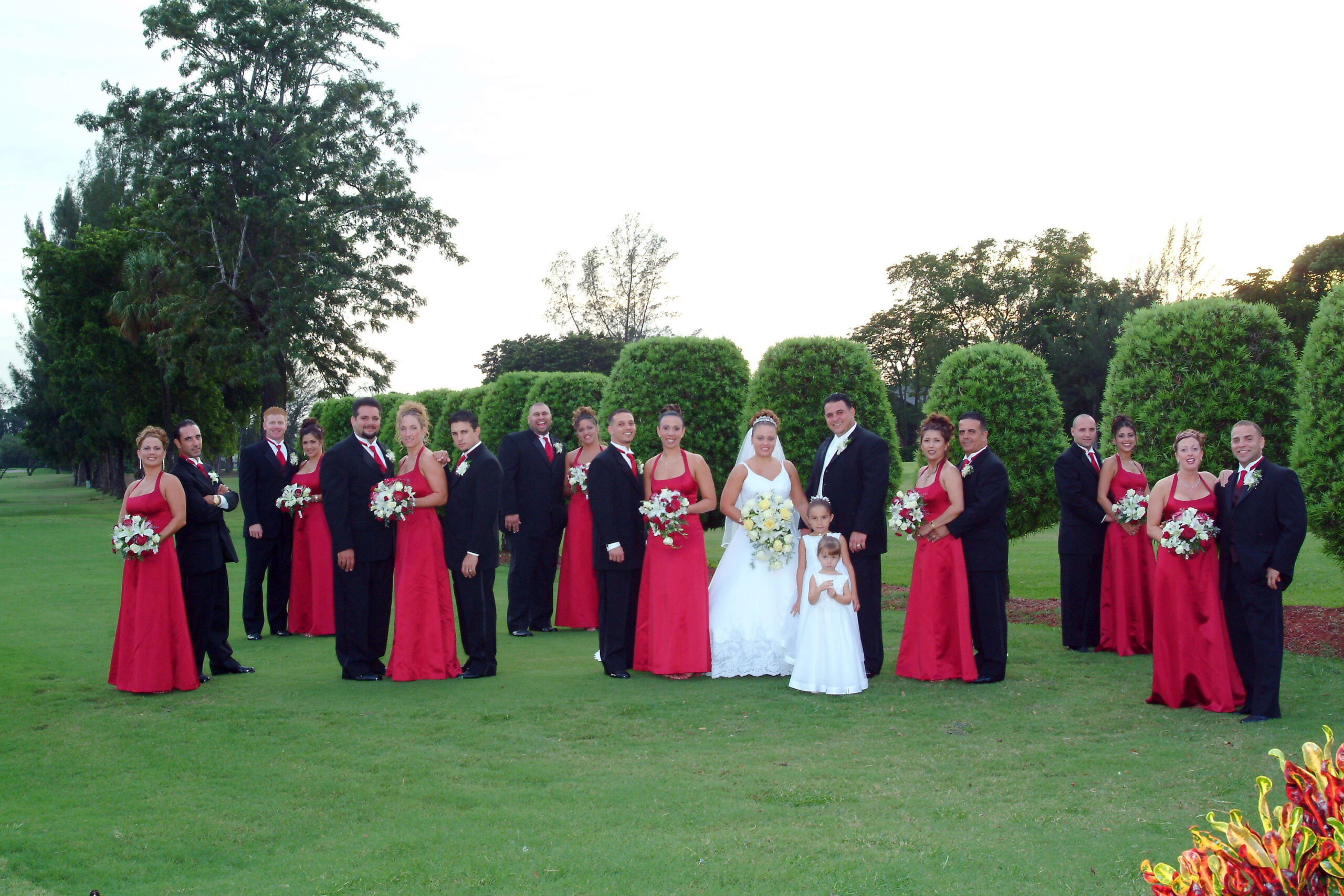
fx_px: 1568
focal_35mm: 42
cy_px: 448
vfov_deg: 31.9
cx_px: 672
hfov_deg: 46.4
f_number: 9.5
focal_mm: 28
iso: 400
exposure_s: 1/45
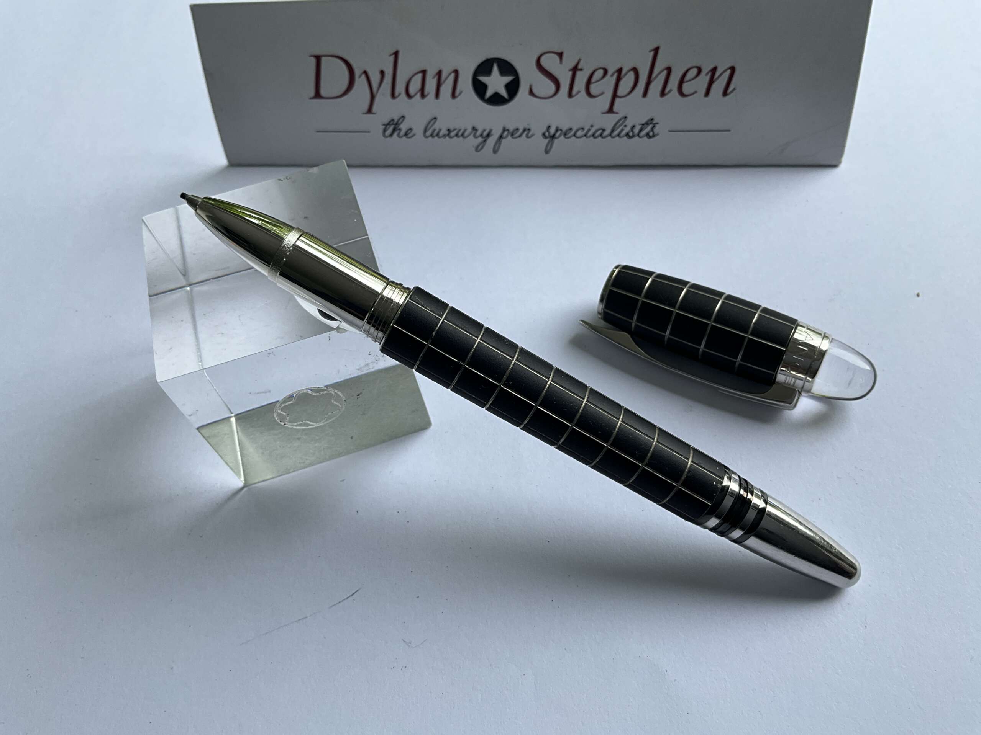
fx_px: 822
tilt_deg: -57.1
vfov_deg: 48.2
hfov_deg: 61.7
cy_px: 368
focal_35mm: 29
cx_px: 490
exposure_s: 1/378
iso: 25
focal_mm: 3
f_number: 1.8
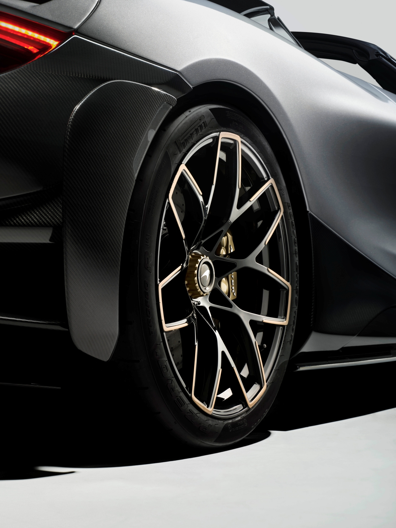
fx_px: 1327
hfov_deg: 17.0
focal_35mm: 87
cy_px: 264
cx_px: 198
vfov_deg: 22.5
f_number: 11
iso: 50
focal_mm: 110
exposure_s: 1/125
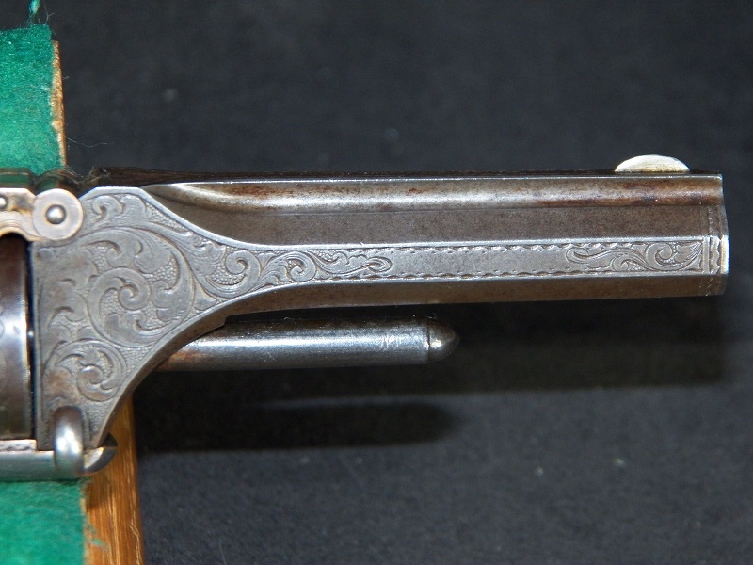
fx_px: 3546
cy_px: 282
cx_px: 376
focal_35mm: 163
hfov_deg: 12.1
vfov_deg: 9.1
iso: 400
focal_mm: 29.2
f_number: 4
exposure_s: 1/60
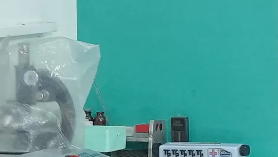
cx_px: 715
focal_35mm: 317
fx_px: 2337
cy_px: 136
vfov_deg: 3.8
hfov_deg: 6.4
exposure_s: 1/200
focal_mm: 29.8
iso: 2000
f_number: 4
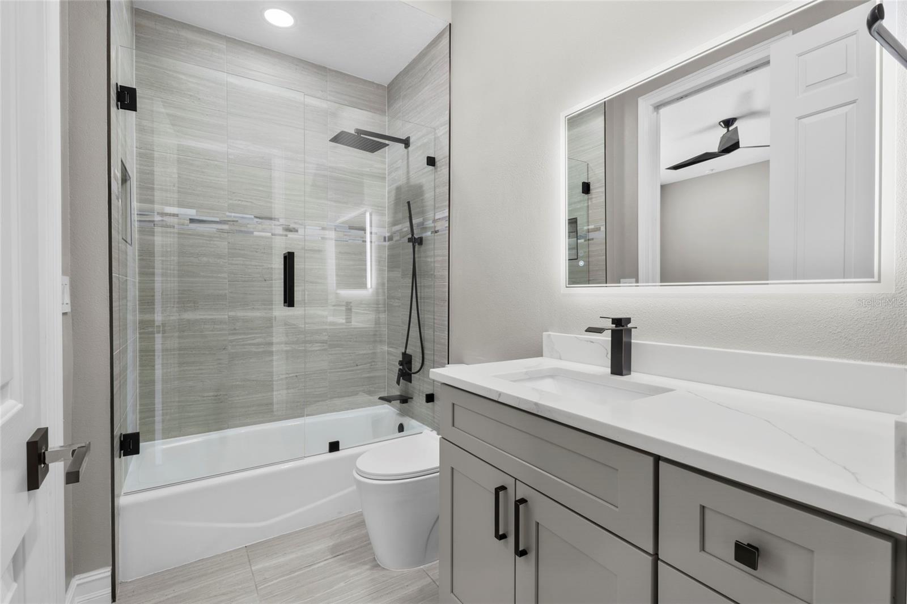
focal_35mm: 15
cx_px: 454
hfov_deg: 100.4
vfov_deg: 77.3
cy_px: 302
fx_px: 378
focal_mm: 10
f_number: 7.1
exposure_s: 1/1.25
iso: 100
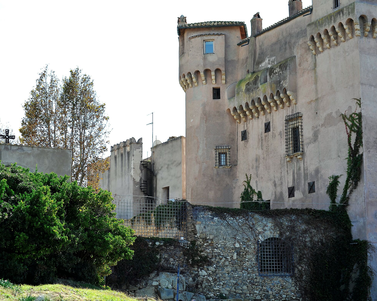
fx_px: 893
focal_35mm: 80
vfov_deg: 19.2
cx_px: 175
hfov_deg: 23.8
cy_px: 150
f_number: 8
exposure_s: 1/250
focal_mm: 70
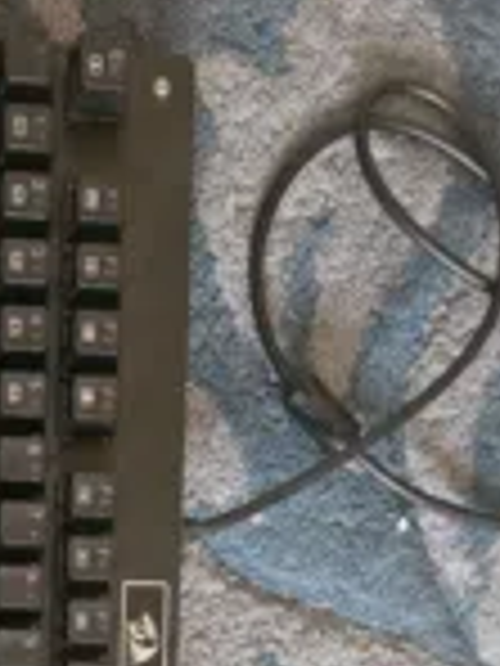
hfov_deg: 23.2
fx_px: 1194
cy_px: 832
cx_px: 72
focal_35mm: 62
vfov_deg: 27.0
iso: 1000
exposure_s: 1/24
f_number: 1.8
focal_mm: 5.4
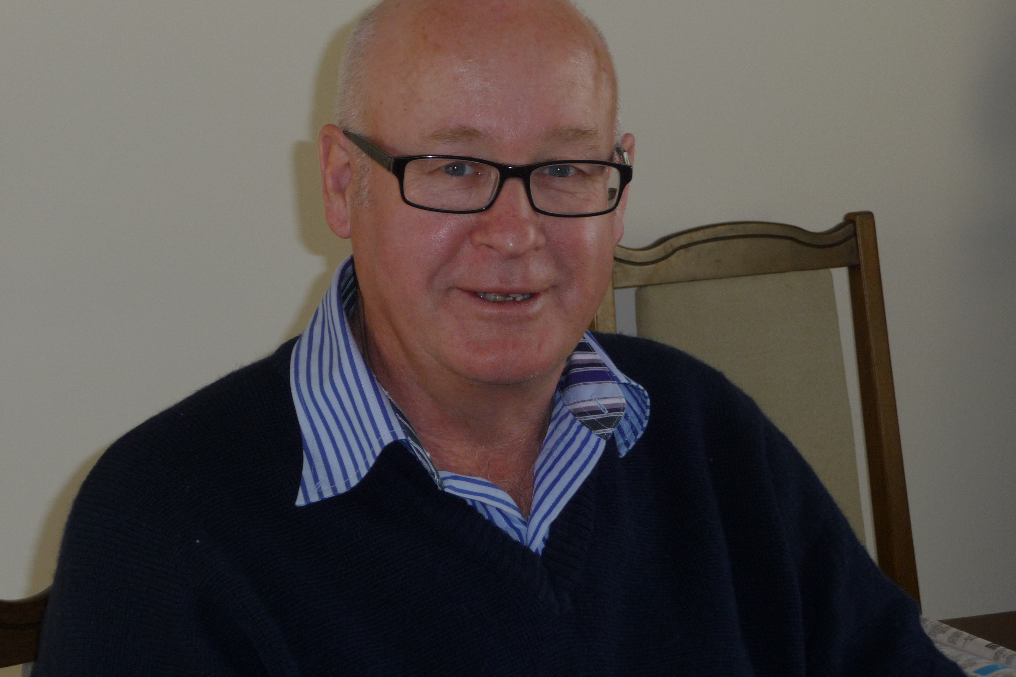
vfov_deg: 11.7
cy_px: 302
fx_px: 3302
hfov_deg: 17.5
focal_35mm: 117
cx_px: 507
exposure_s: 1/40
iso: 100
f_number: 4.7
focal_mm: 19.1
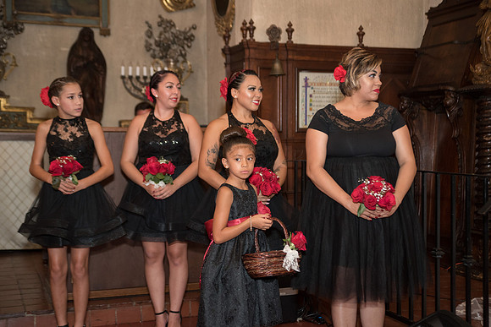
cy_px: 164
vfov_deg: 26.0
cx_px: 246
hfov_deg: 38.2
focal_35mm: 52
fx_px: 709
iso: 2000
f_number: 2.8
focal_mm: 52
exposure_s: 1/80
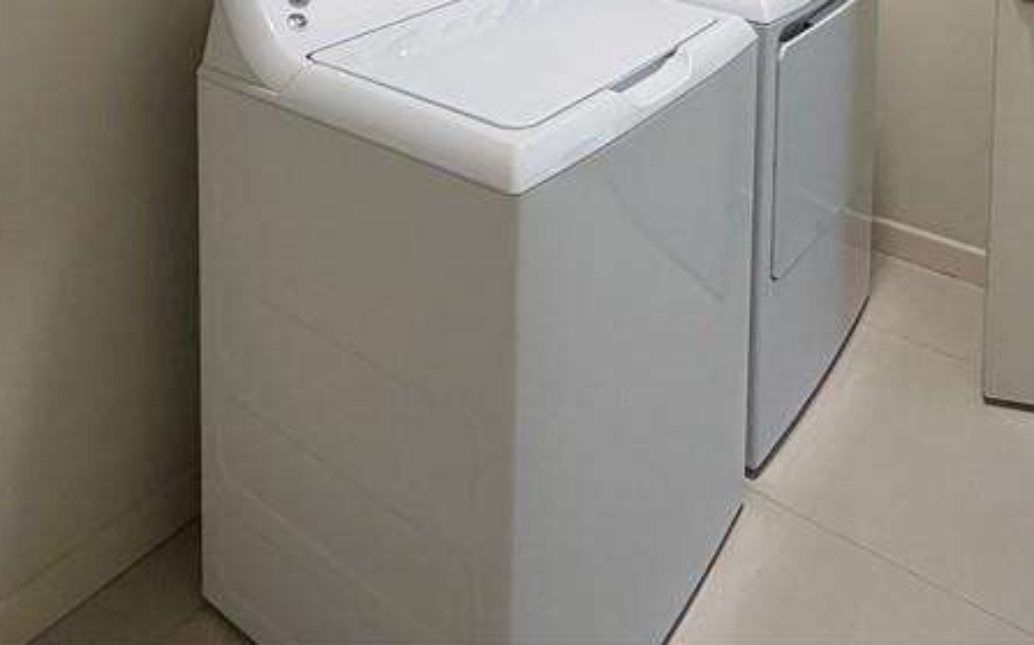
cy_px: -240
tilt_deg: -3.6
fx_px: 958
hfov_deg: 56.0
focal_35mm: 34
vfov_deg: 28.7
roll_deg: -0.9
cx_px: 650
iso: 320
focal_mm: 2.22
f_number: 2.2
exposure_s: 1/120
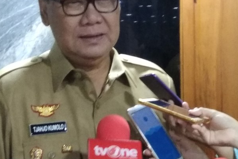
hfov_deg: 51.8
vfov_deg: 35.4
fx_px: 245
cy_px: 46
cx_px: 128
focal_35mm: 37
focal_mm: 3.57
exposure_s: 1/17
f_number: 2
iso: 800
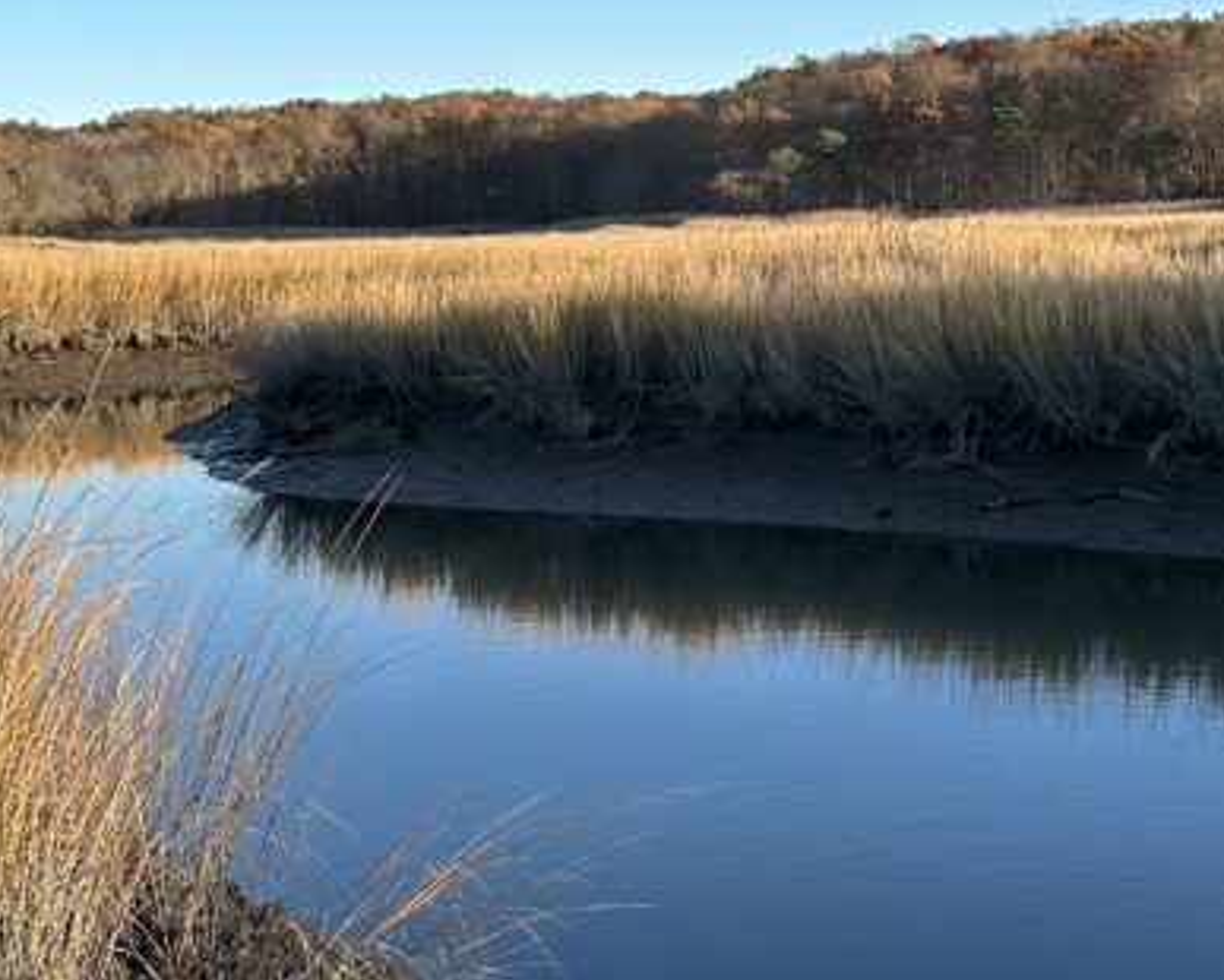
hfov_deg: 30.4
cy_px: 376
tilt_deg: -3.6
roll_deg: +1.4
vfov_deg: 24.6
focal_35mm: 62
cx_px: 538
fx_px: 2247
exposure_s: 1/2155
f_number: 1.78
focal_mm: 6.86
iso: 80
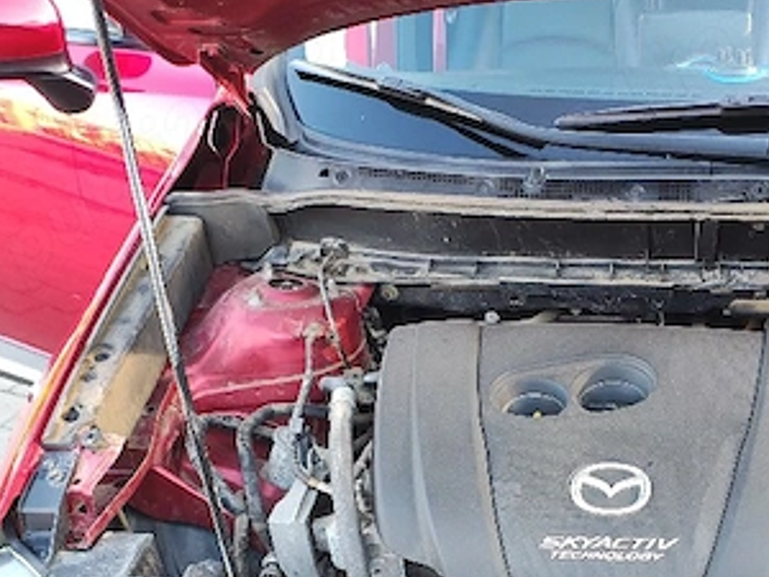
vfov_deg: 27.6
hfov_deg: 36.2
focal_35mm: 50
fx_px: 1111
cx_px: 669
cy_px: 562
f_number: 1.4
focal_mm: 5.89
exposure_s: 1/120
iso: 231
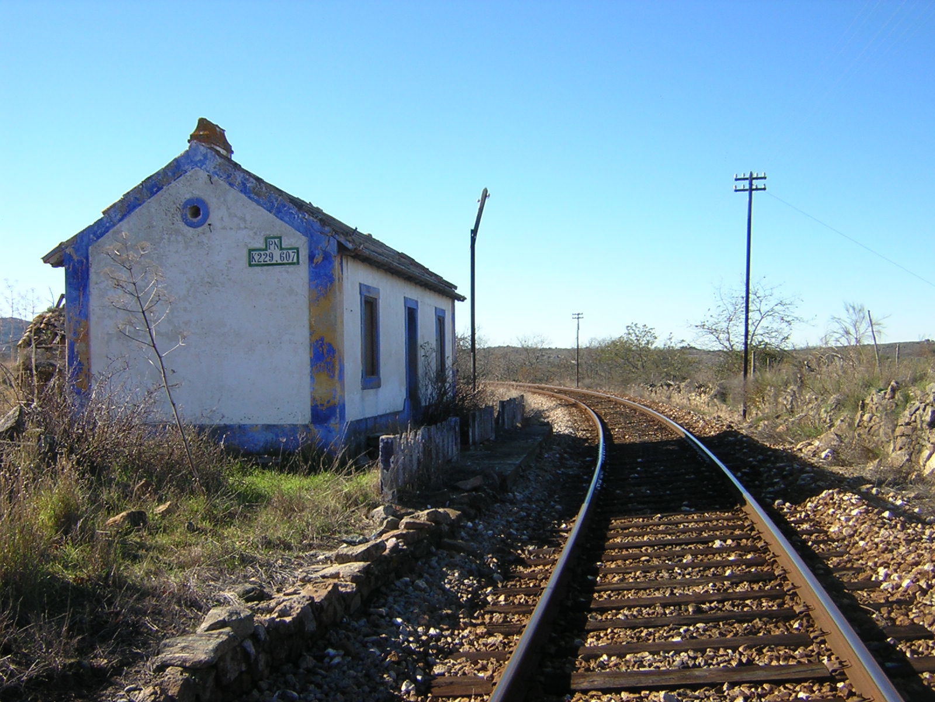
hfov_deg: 51.4
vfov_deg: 39.7
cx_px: 468
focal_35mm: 36
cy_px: 351
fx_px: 972
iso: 100
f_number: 5.2
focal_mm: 4.7
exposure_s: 1/204
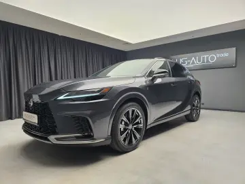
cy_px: 92
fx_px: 163
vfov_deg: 58.9
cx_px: 122
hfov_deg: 73.9
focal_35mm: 23
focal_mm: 6.3
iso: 50
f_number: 1.7
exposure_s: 1/50
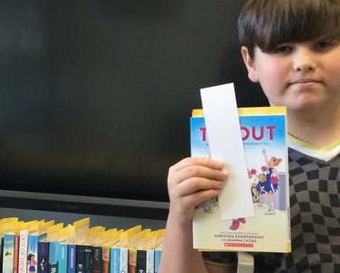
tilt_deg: -12.0
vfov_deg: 18.5
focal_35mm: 83
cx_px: 42
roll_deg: -1.4
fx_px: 836
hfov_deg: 22.5
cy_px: 165
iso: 80
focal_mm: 3.3
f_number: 2.4
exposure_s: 1/30
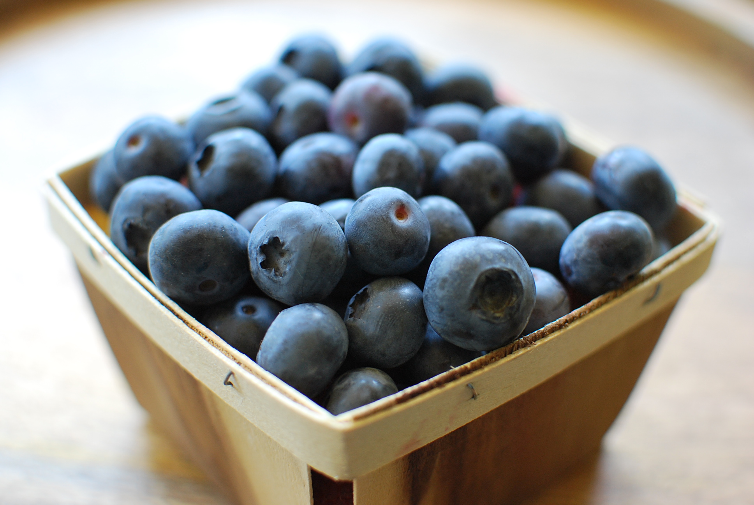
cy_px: 252
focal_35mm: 52
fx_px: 1101
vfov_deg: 25.8
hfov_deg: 37.8
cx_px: 377
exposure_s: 1/30
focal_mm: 35
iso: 360
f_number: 2.8
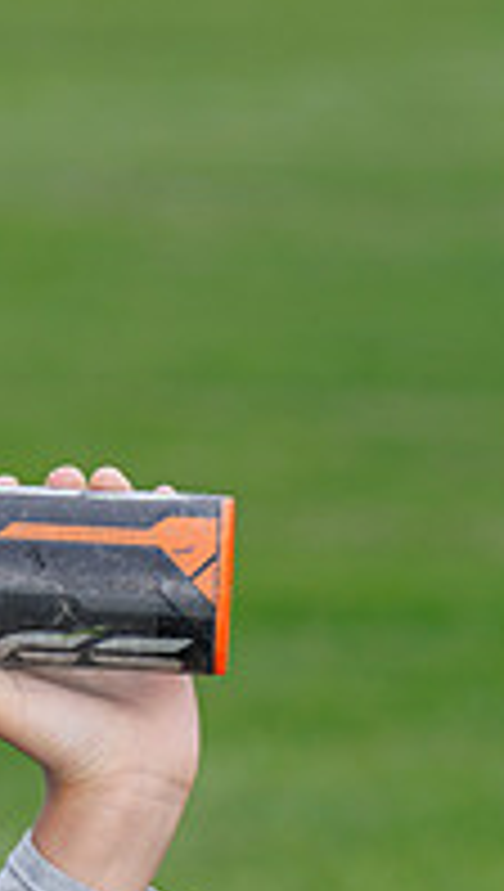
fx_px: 13698
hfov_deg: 2.1
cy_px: 560
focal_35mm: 579
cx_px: -716
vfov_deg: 3.7
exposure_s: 1/200
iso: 200
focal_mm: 189
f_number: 8
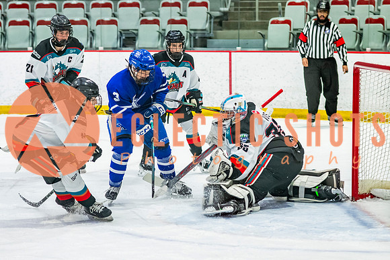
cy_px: 150
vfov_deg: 8.3
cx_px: 146
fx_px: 1798
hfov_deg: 12.4
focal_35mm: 166
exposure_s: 1/800
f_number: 3.2
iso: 1600
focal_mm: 95
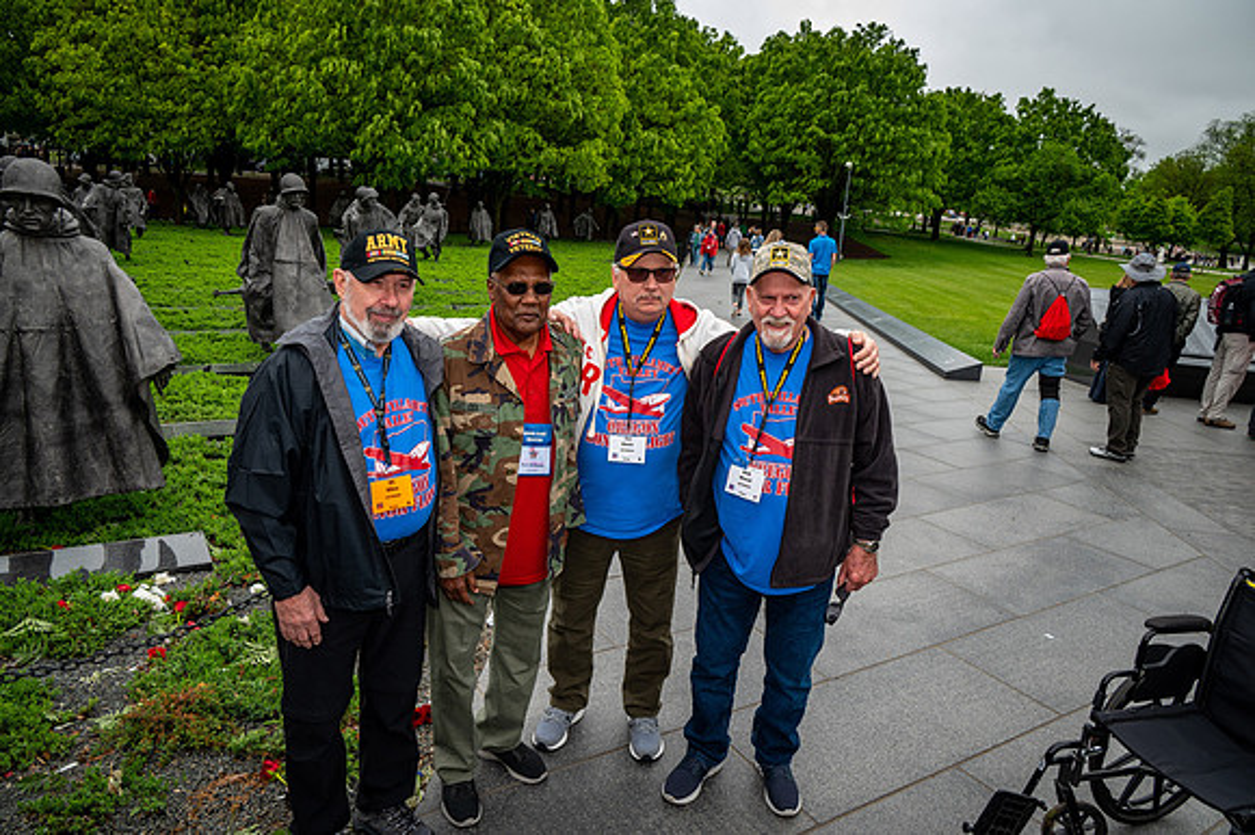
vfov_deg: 53.1
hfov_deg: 73.8
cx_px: 628
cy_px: 418
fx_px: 836
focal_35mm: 24
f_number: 8
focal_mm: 24
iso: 1250
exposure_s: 1/640
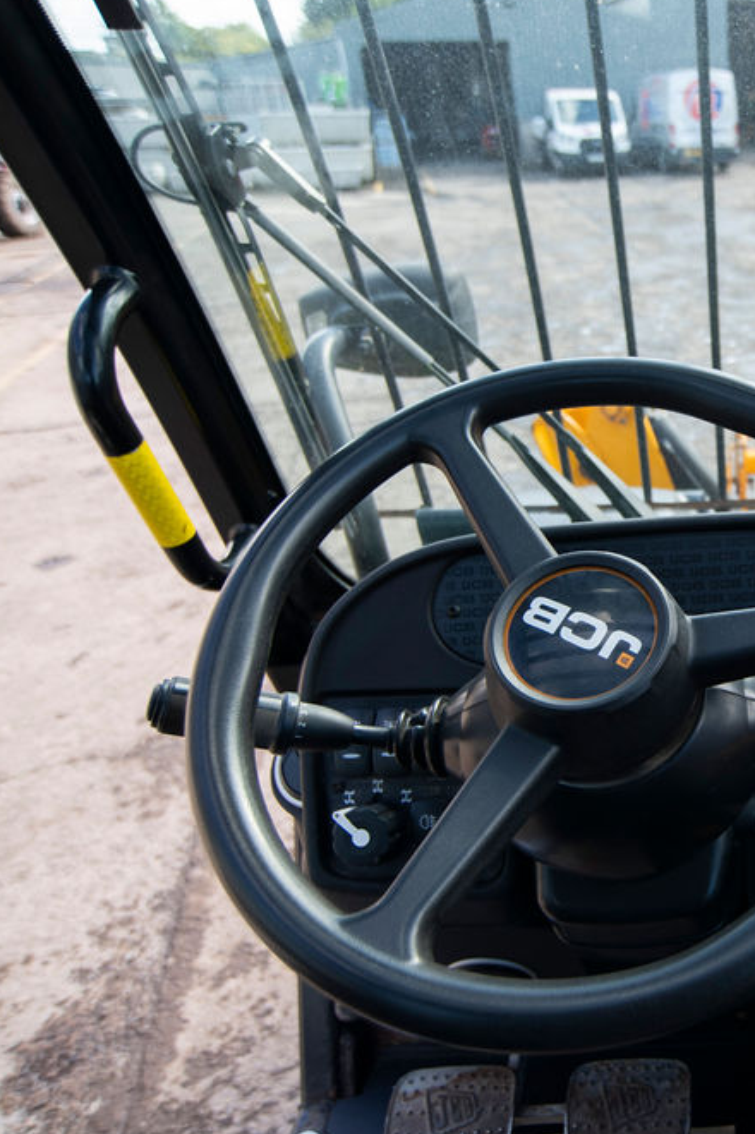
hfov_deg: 36.3
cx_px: 817
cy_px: 574
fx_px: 976
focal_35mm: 31
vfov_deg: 60.3
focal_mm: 20
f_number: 5
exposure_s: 1/200
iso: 250
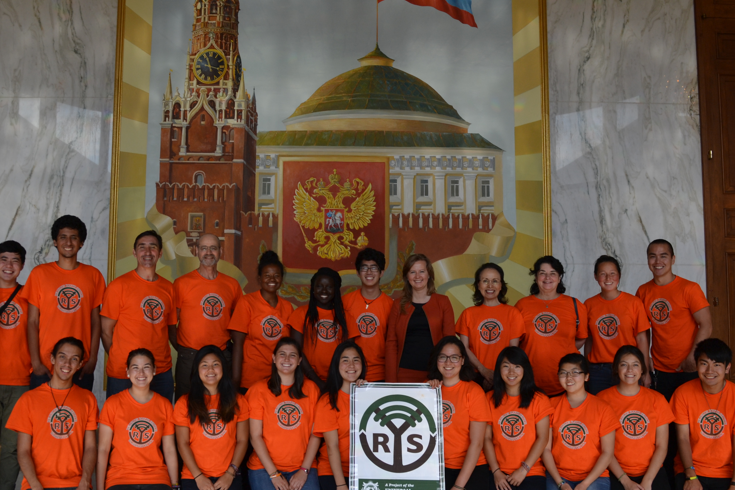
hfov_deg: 48.4
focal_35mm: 40
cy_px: 230
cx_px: 327
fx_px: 817
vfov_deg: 33.4
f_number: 5.6
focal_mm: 20
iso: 160
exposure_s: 1/125
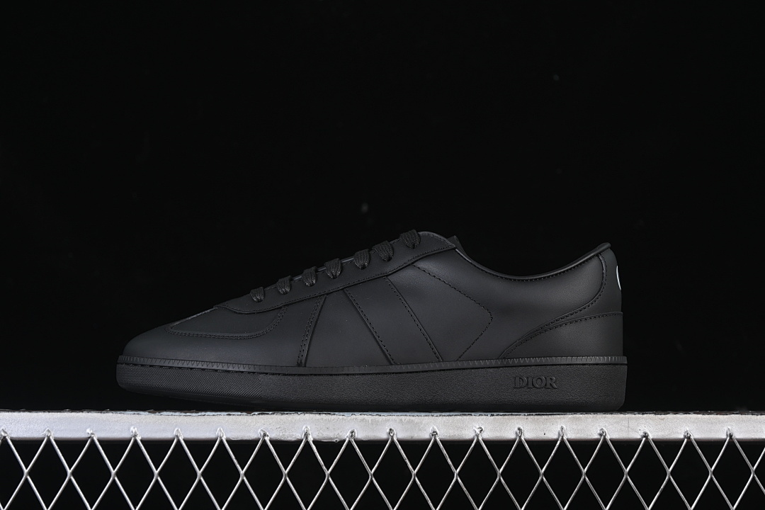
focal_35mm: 75
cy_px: 255
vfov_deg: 18.2
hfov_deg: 27.0
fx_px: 1594
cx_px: 382
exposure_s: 1/50
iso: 160
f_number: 6.3
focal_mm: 50
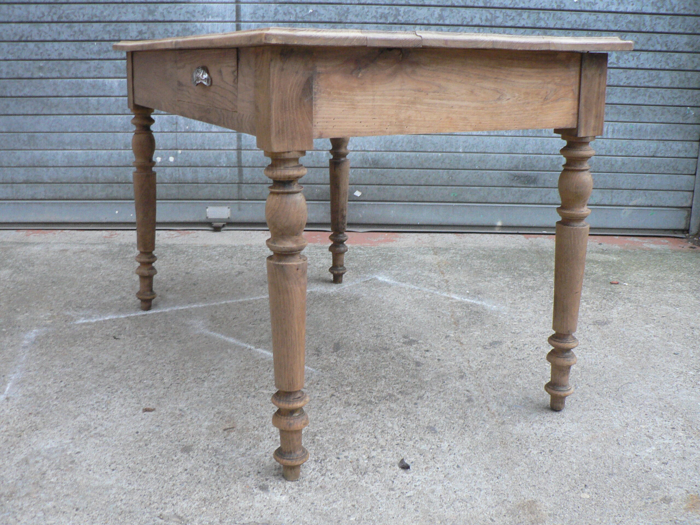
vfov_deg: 39.7
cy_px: 262
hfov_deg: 51.4
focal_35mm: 36
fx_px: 728
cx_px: 350
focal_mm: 6
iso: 200
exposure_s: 1/25
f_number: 2.8
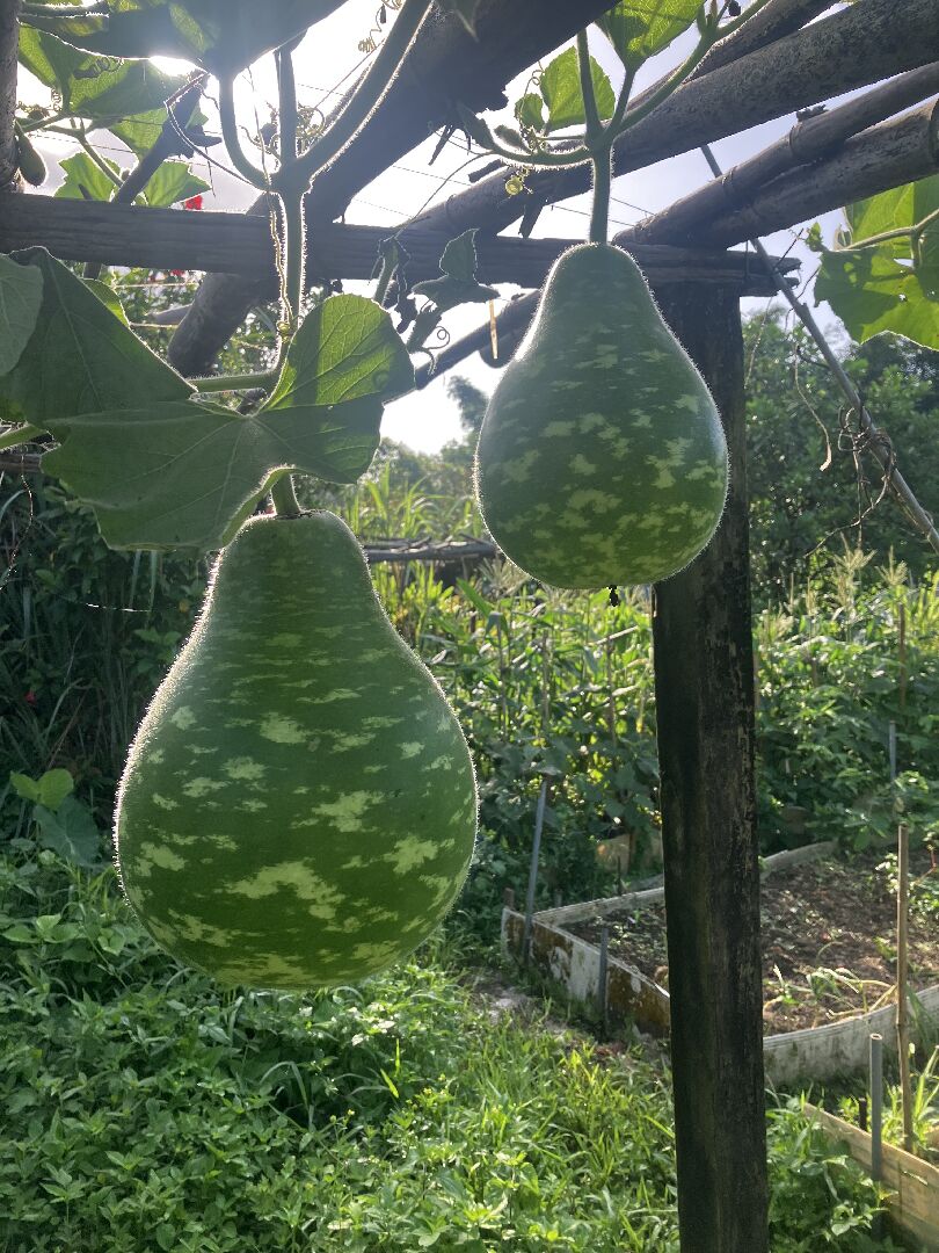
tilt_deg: -3.2
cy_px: 626
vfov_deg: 63.4
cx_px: 470
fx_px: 1013
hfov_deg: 49.7
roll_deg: +2.3
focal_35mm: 28
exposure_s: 1/458
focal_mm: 3.99
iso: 32
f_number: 1.8
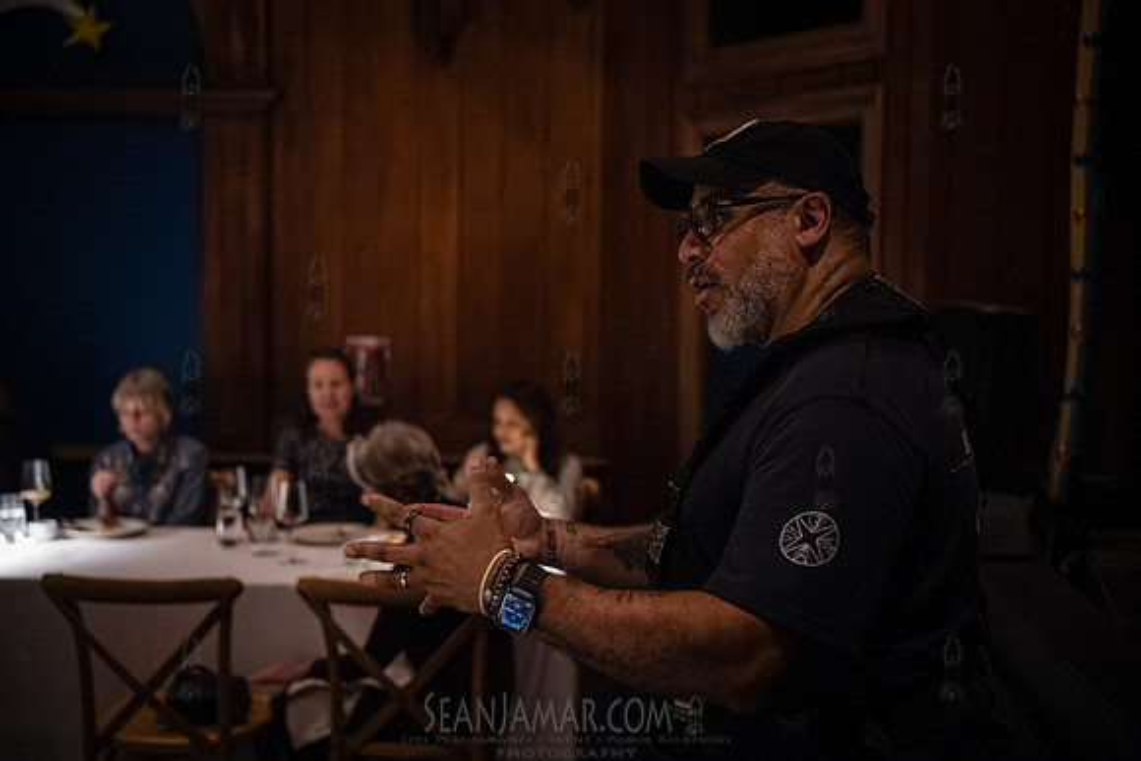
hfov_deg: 43.6
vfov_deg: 29.9
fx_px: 1427
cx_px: 570
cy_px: 380
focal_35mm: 45
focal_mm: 45
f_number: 2.8
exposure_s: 1/160
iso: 12800
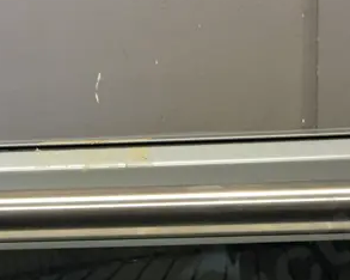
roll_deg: +0.8
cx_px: 171
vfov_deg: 14.8
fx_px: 1025
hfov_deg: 19.4
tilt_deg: -10.4
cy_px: 365
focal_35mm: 99
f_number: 2.2
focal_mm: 4.15
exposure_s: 1/33
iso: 50
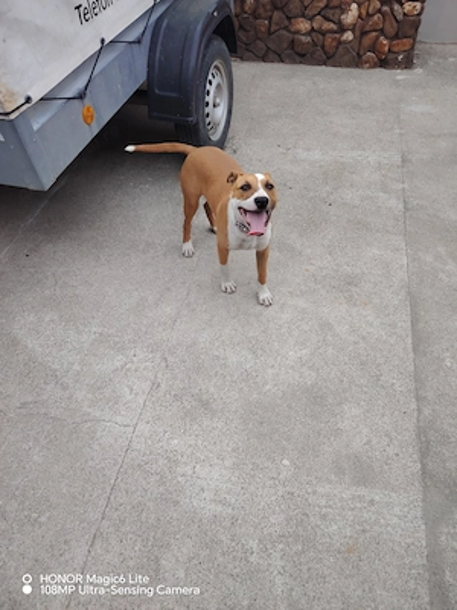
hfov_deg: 56.8
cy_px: 305
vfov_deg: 71.6
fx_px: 422
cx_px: 228
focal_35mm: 24
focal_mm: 5.25
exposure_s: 1/900
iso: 547
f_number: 1.75
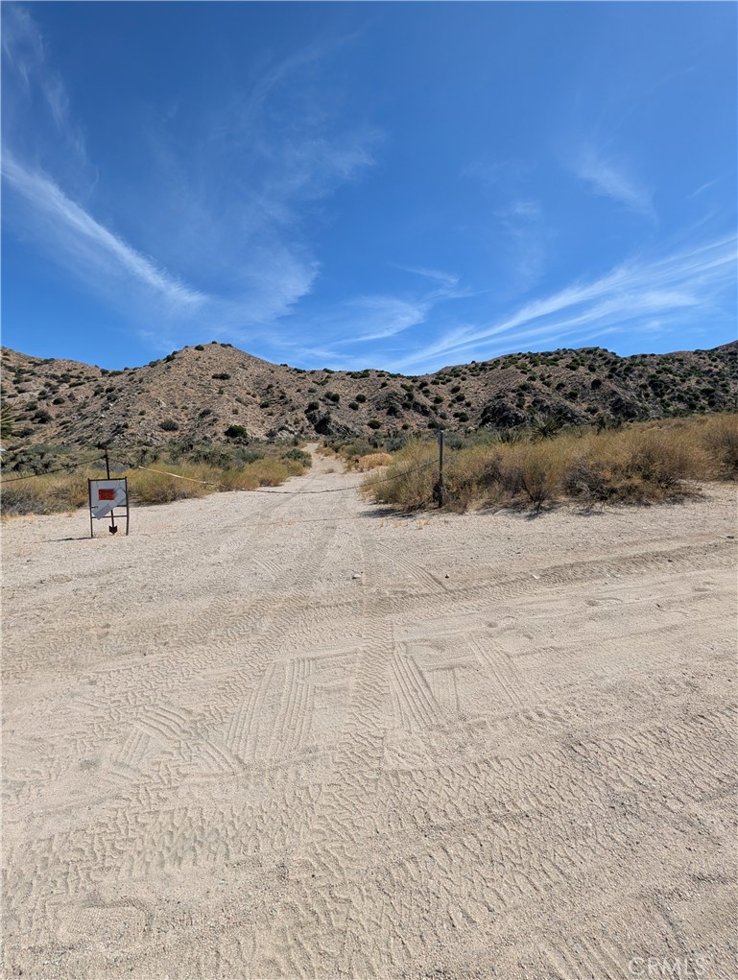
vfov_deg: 110.4
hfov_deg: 94.7
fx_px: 340
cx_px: 369
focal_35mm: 12
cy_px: 490
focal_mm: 2.02
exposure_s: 1/3906
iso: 56
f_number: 1.7
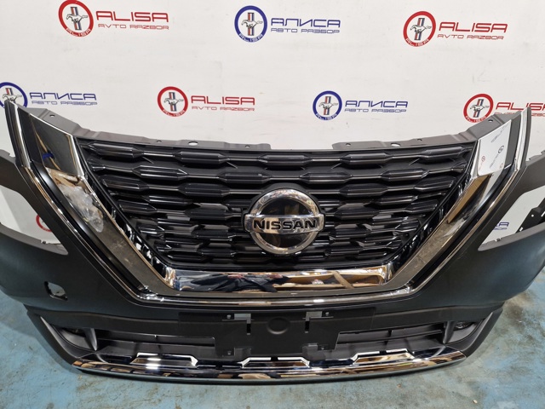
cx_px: 272
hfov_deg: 73.9
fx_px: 362
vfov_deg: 58.9
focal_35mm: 23
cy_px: 204
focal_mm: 5.54
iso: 500
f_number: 1.8
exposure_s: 1/100
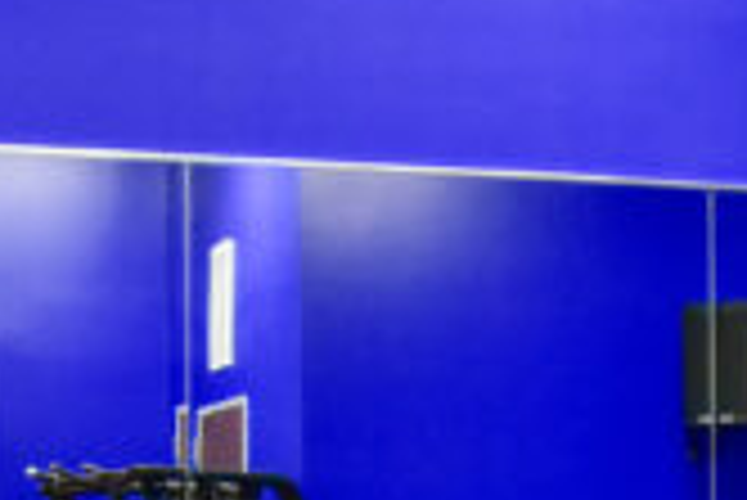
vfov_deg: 8.6
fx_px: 3074
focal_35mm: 148
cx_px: 734
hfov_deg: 13.7
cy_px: 1113
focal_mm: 24
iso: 2500
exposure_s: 1/125
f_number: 4
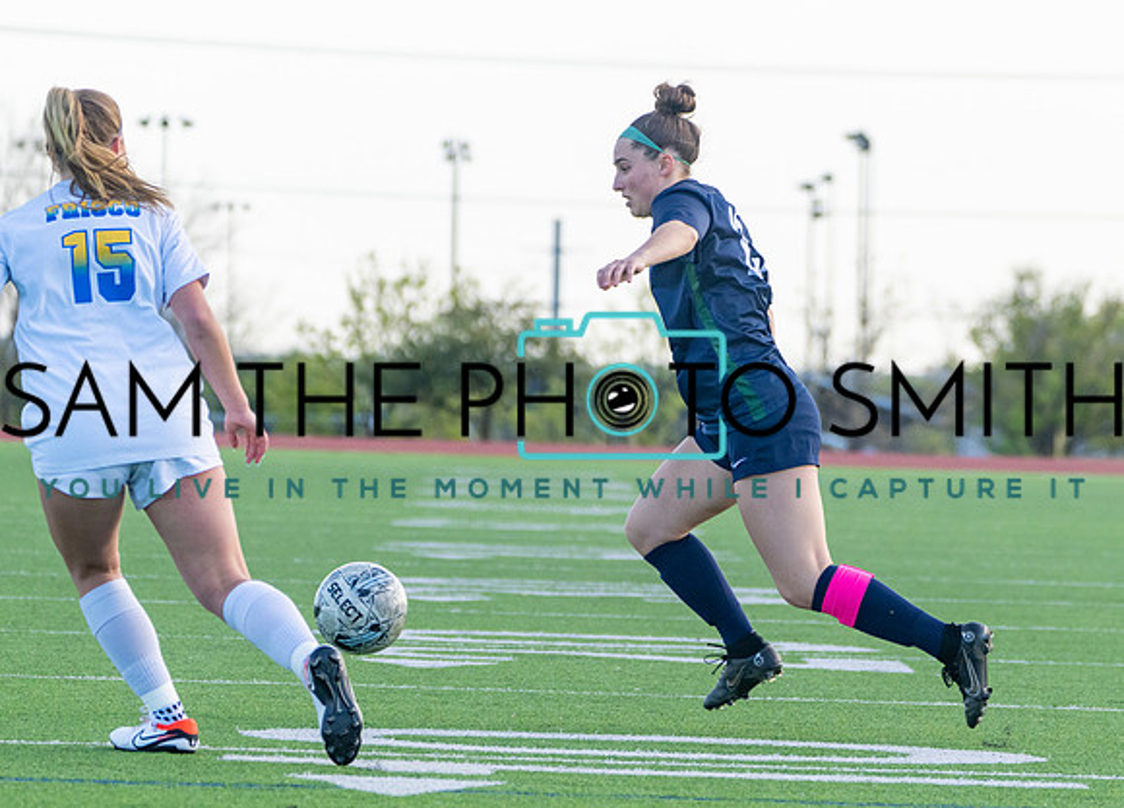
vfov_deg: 4.7
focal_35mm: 307
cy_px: 438
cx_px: 737
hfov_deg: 6.6
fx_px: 9810
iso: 1250
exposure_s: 1/1250
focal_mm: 232
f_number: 7.1
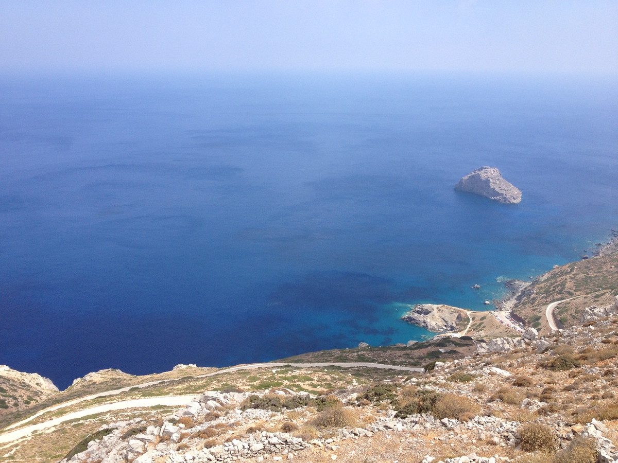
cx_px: 309
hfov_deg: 52.6
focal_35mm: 35
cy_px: 232
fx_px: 625
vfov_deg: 40.7
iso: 50
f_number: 2.4
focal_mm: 4.28
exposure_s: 1/1453
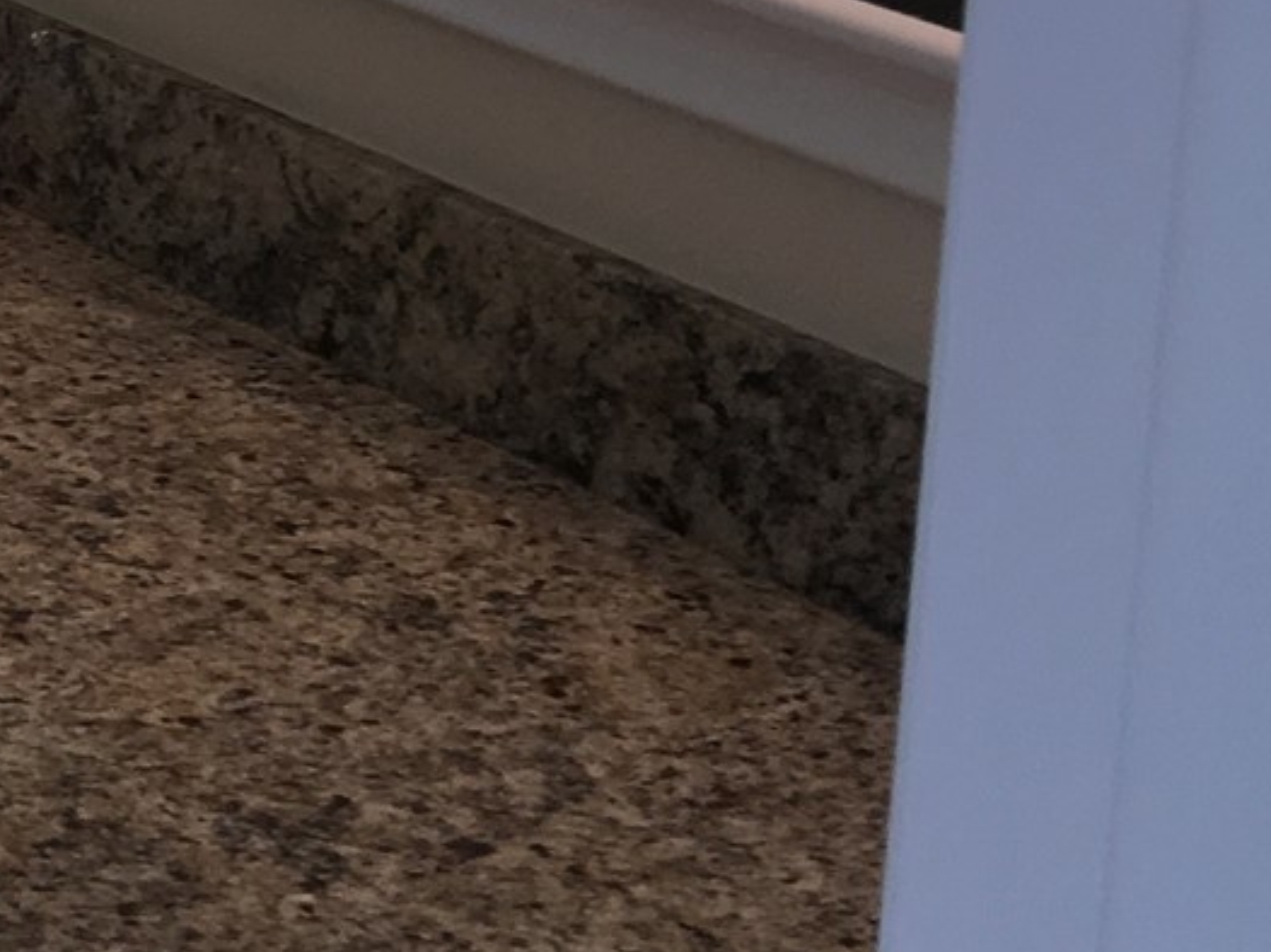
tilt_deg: -6.5
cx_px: -877
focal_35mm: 113
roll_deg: -2.0
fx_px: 4147
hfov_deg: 15.4
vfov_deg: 12.4
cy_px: -529
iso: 32
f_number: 2.2
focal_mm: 4.15
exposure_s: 1/60
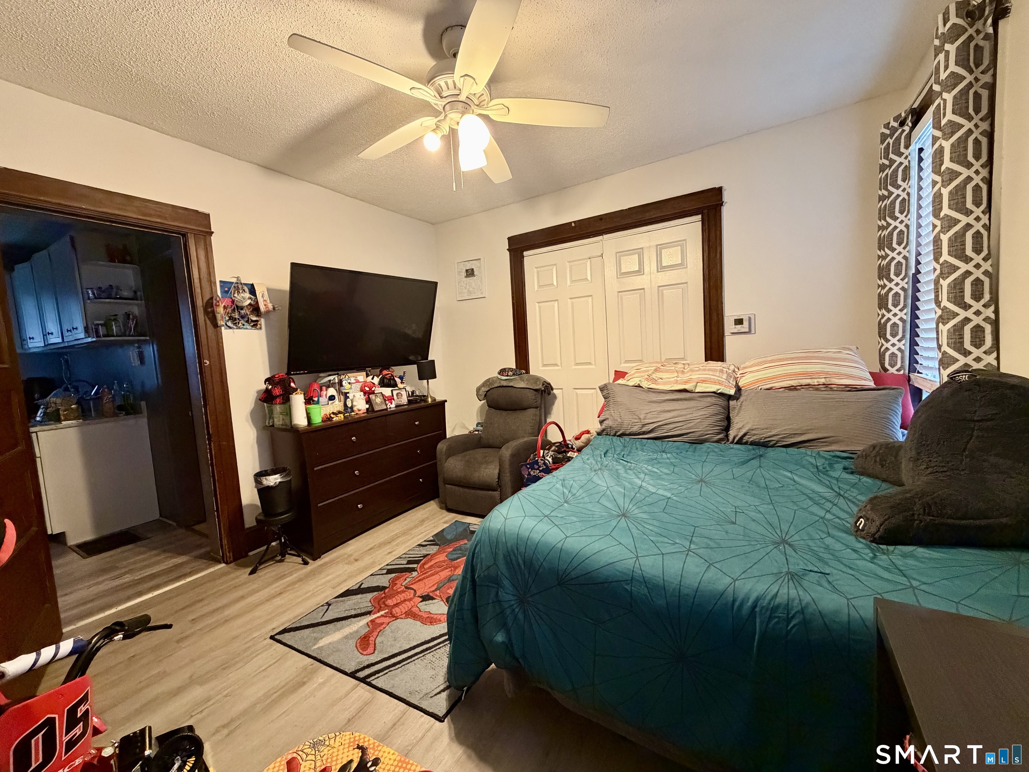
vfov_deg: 85.7
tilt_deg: -5.7
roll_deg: +3.1
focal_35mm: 14
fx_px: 416
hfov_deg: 102.1
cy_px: 386
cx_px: 514
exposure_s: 1/60
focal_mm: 2.22
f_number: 2.2
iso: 640
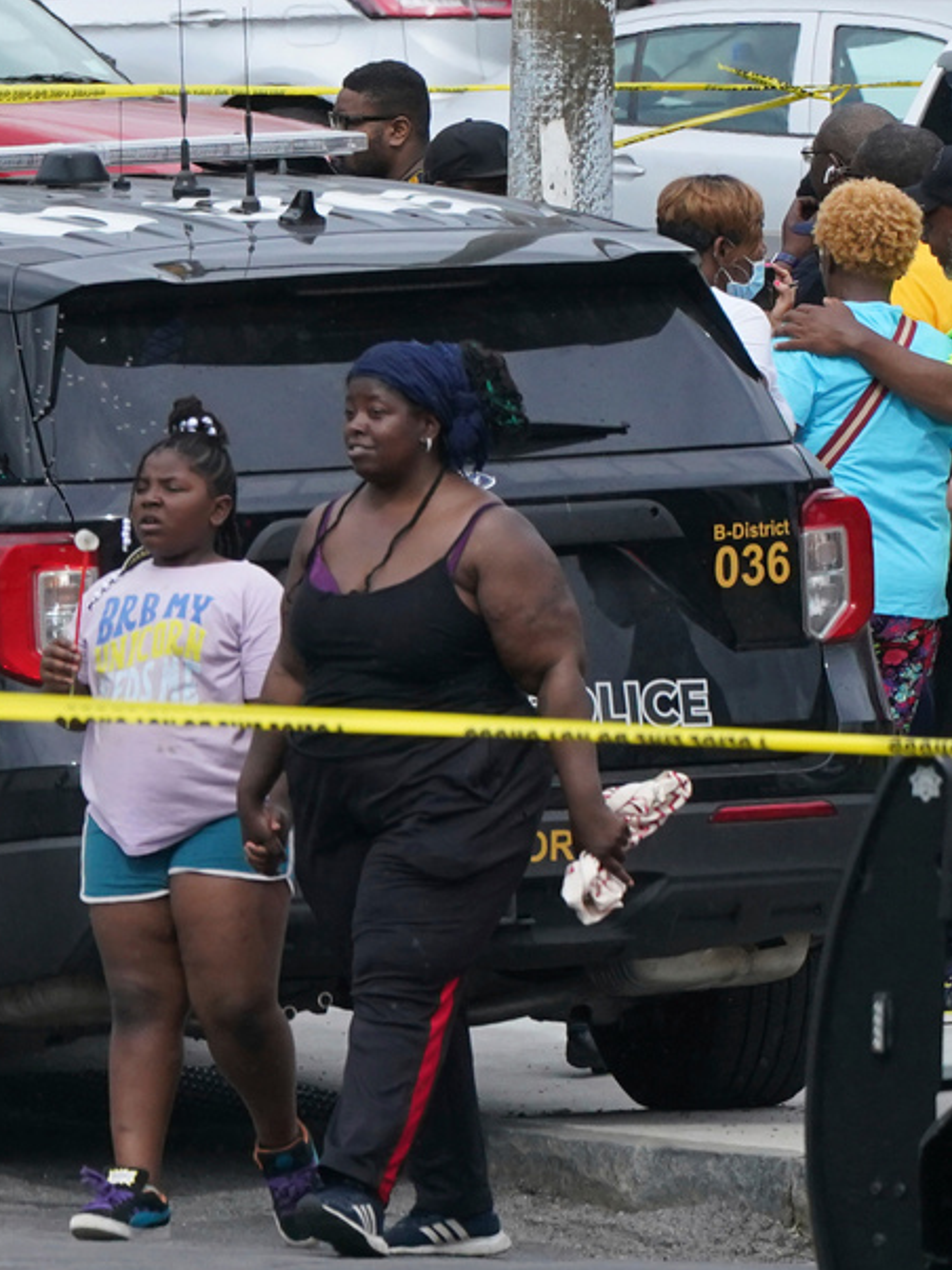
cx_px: -872
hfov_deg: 1.7
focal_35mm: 891
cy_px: -53
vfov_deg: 2.2
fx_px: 32684
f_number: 11
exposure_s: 1/1600
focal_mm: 291
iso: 1600
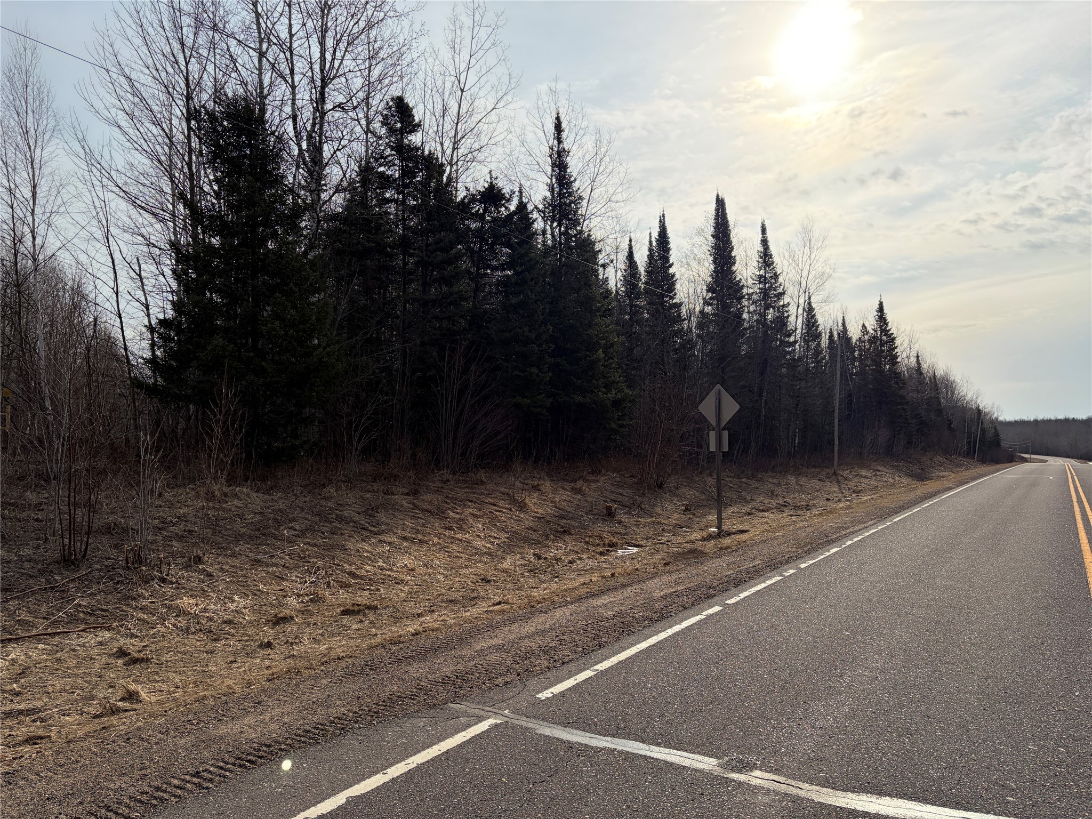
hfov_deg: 67.3
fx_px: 820
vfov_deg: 53.1
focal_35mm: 26
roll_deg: +0.1
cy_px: 410
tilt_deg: +3.5
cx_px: 546
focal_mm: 5.96
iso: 64
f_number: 1.6
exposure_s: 1/6993
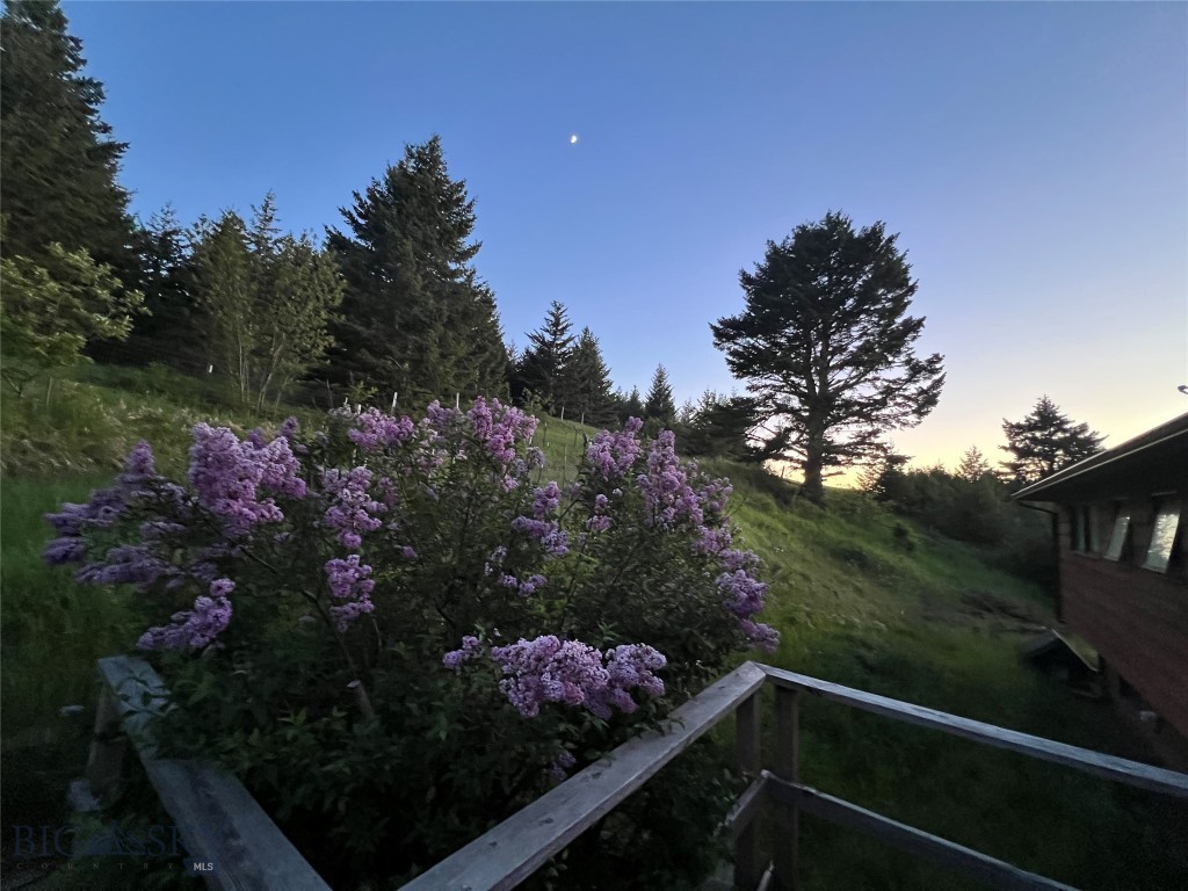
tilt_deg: +6.1
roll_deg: -3.5
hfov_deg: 106.2
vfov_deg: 89.9
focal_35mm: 13
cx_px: 594
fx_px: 446
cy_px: 446
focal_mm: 1.57
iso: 1000
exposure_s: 1/58
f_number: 1.8
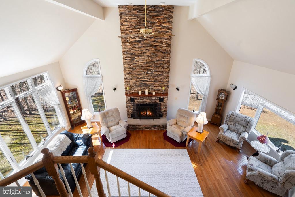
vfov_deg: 73.8
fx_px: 131
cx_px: 148
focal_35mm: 16
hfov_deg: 96.7
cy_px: 98
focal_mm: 16
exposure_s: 1/13
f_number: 8
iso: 500
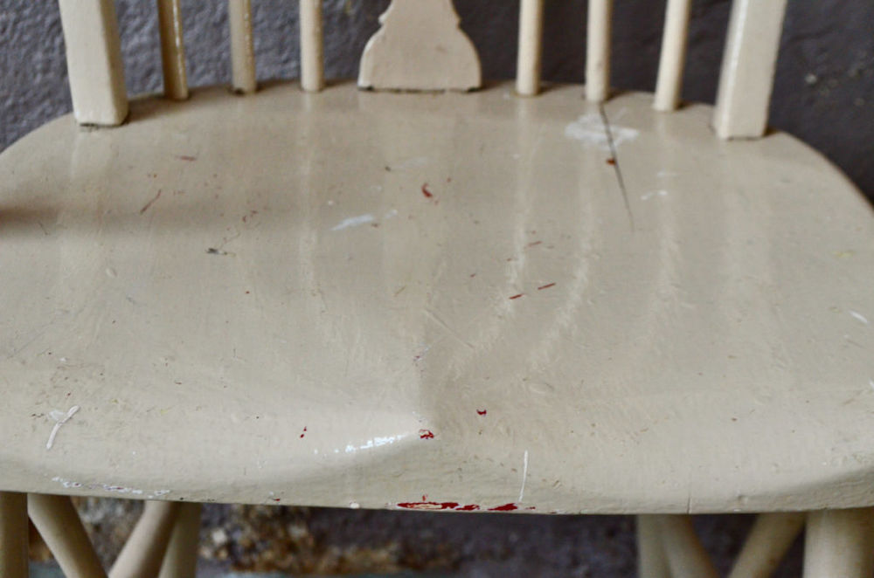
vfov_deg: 20.5
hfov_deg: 30.6
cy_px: 289
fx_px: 1599
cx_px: 437
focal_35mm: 66
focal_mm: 44
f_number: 7.1
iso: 1250
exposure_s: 1/80
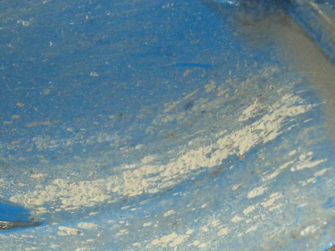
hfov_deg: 33.5
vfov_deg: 25.6
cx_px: 119
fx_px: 552
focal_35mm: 57
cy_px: 142
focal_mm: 5.8
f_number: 2.6
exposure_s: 1/60
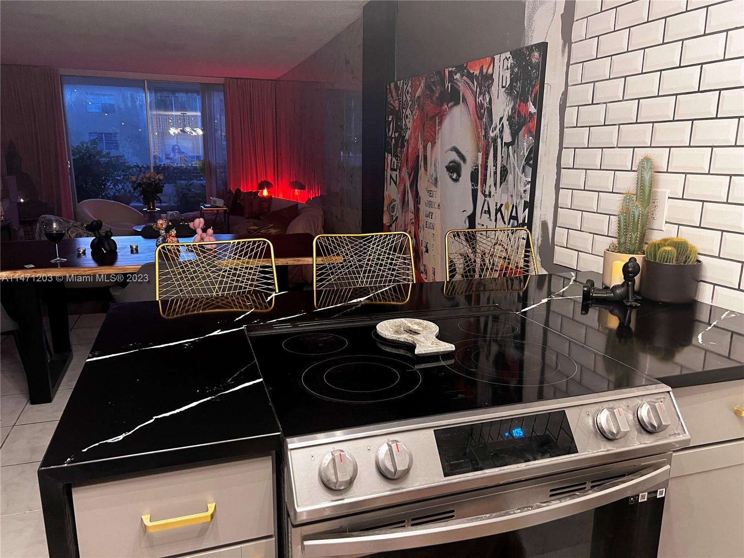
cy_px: 279
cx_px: 372
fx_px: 559
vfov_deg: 53.1
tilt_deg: -13.0
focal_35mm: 26
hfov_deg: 67.3
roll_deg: -0.8
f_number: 1.5
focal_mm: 5.7
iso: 500
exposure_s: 1/60
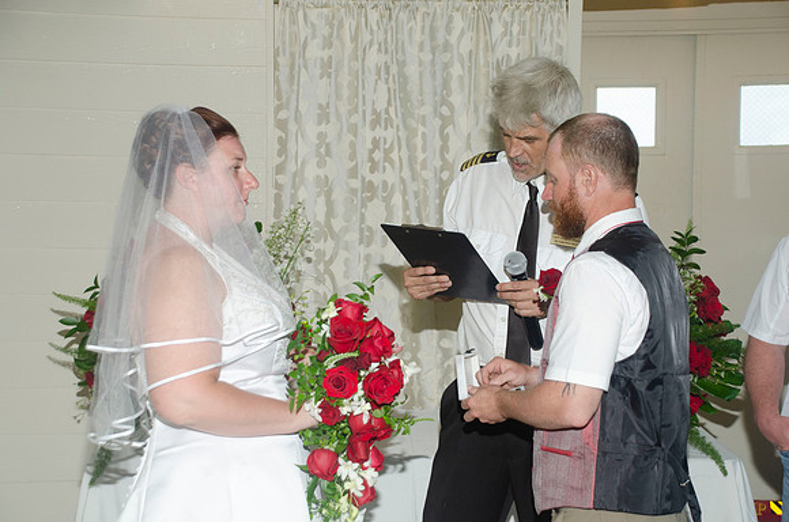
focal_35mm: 66
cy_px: 261
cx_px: 394
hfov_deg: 30.6
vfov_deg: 20.5
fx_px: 1443
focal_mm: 44
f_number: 5.6
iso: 400
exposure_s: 1/250
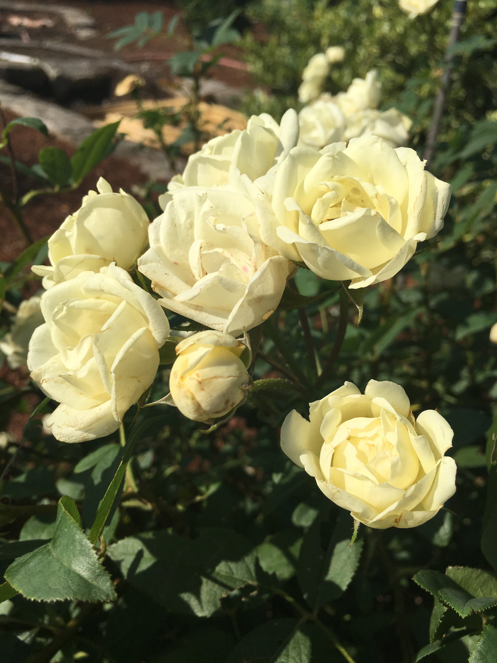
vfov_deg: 61.7
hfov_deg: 48.2
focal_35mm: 29
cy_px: 332
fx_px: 555
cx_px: 248
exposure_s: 1/2849
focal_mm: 4.15
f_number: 2.2
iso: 25
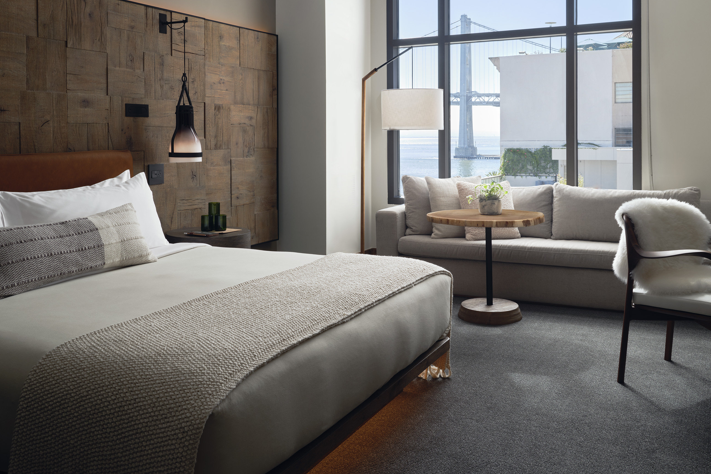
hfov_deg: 54.4
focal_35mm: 35
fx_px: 691
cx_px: 365
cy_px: 174
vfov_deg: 37.6
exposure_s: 1/4
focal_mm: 36.9
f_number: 16
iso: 100
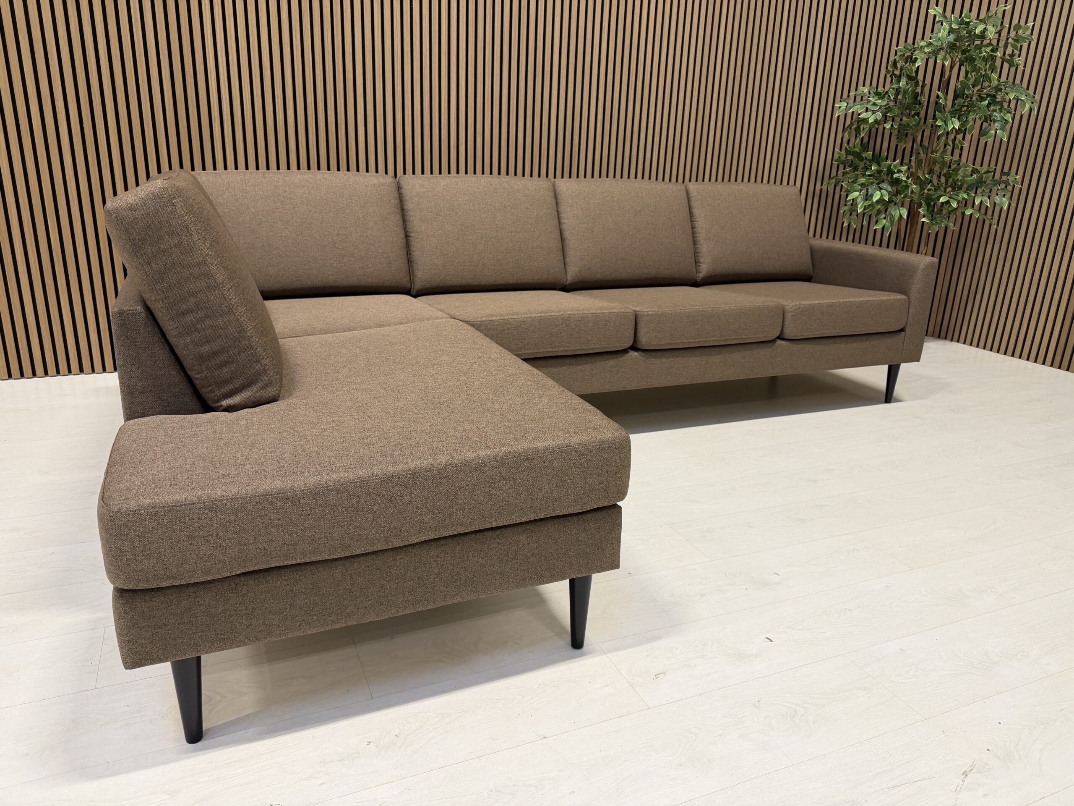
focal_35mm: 24
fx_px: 745
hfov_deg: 71.6
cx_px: 537
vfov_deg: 56.8
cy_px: 403
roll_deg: -2.0
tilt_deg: -18.7
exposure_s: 1/70
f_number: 1.78
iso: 200
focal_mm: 6.76
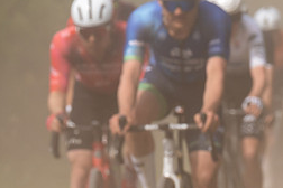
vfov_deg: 1.8
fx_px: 5982
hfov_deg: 2.7
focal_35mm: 761
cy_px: 18
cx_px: -68
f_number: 5
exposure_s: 1/1000
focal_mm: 139
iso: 160
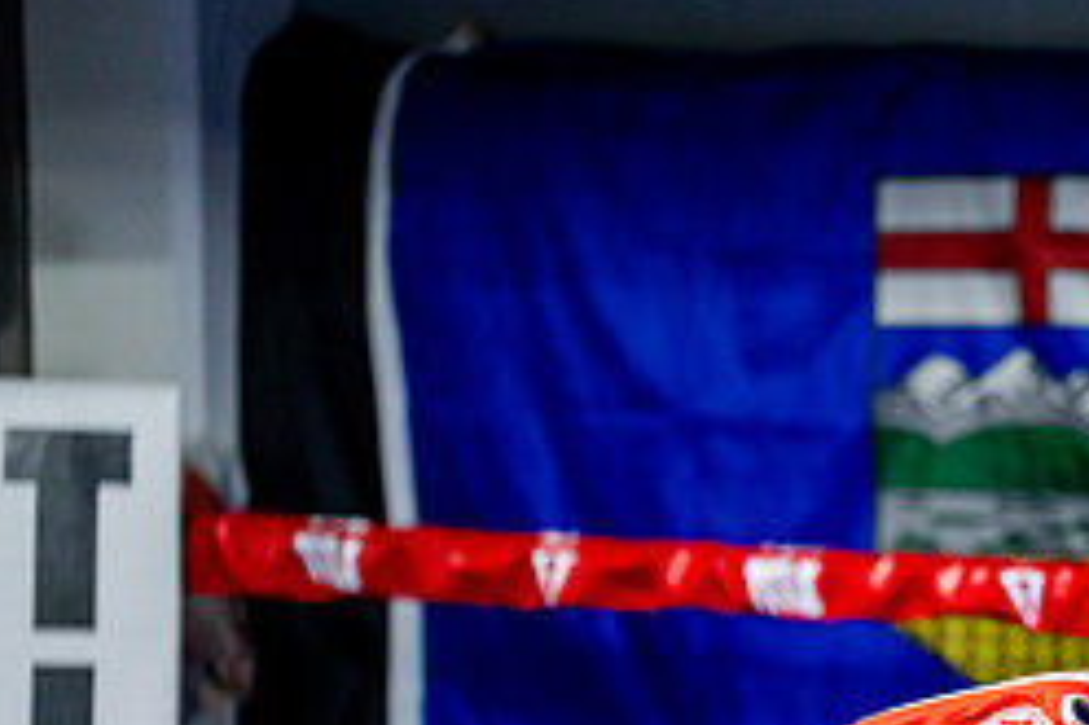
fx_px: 7860
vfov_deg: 5.3
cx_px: 1256
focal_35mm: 260
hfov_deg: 7.9
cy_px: 732
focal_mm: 111
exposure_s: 1/1000
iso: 4000
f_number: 2
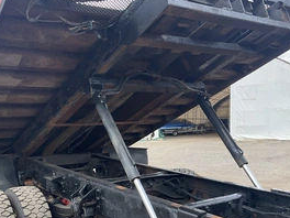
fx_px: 369
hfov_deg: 42.9
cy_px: 160
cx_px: 127
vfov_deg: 32.3
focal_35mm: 44
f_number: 1.8
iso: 25
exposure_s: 1/365
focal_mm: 3
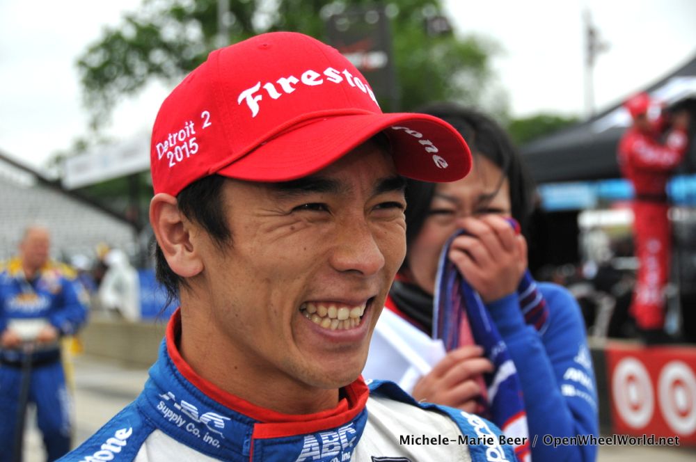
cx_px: 348
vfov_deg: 14.7
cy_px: 231
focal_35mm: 93
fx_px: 1796
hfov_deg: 21.9
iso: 320
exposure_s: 1/250
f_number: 6.3
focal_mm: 62
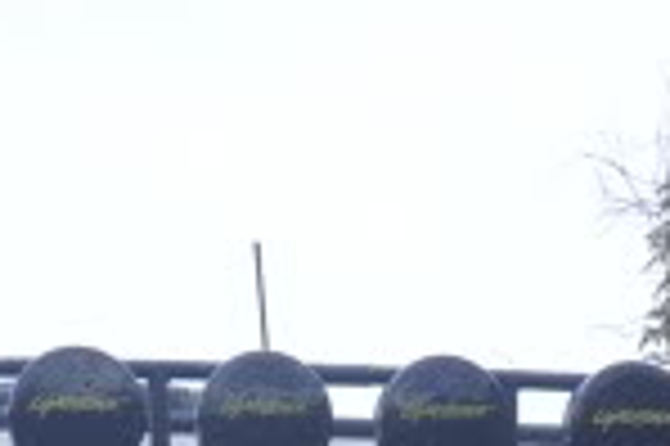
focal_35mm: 433
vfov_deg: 3.1
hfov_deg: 4.8
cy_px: 1266
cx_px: 441
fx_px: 8050
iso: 200
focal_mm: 42
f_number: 11
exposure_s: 1/125
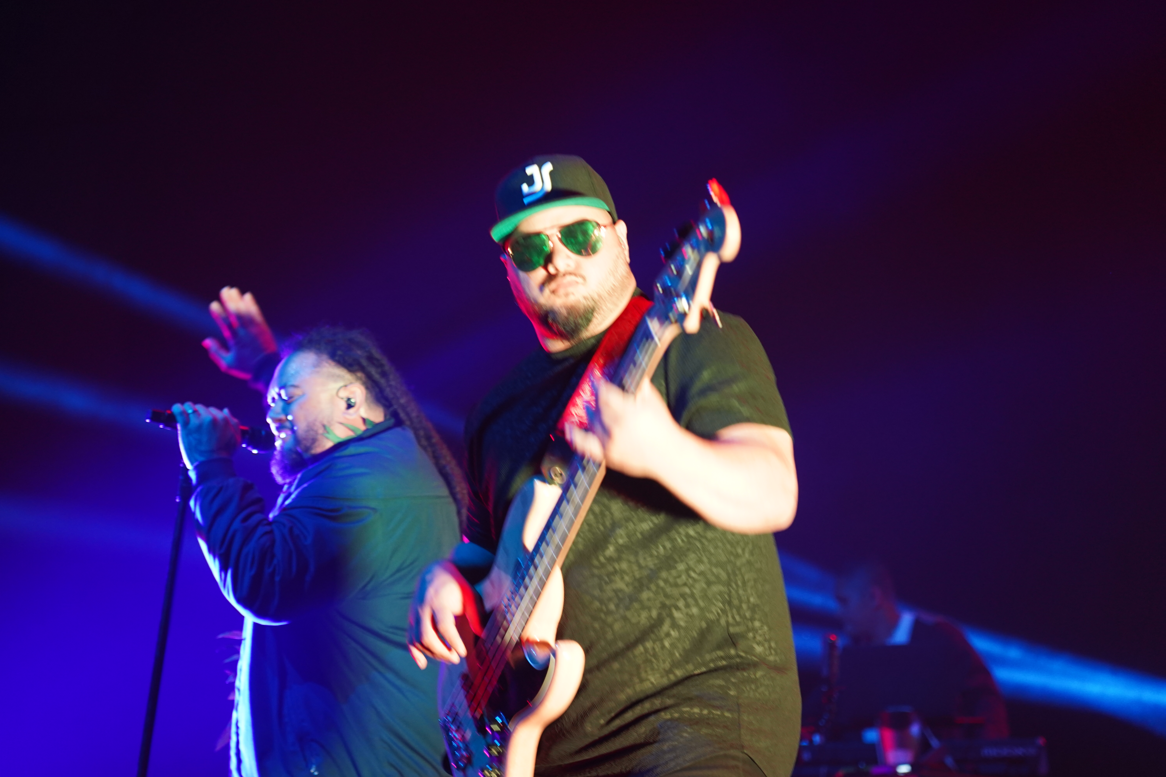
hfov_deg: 19.5
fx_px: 3401
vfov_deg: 13.0
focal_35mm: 105
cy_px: 388
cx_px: 583
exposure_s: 1/125
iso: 2000
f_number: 4
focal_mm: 105
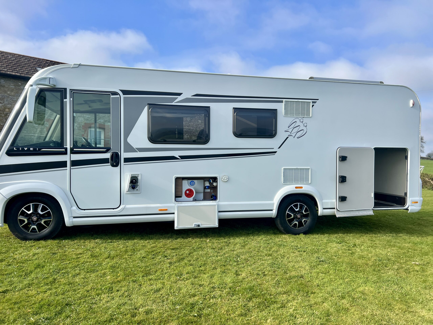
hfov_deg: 67.3
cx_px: 216
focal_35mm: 26
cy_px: 162
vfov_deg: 53.1
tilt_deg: +2.4
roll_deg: +1.7
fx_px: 325
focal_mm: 5.7
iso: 50
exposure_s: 1/2915
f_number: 1.5
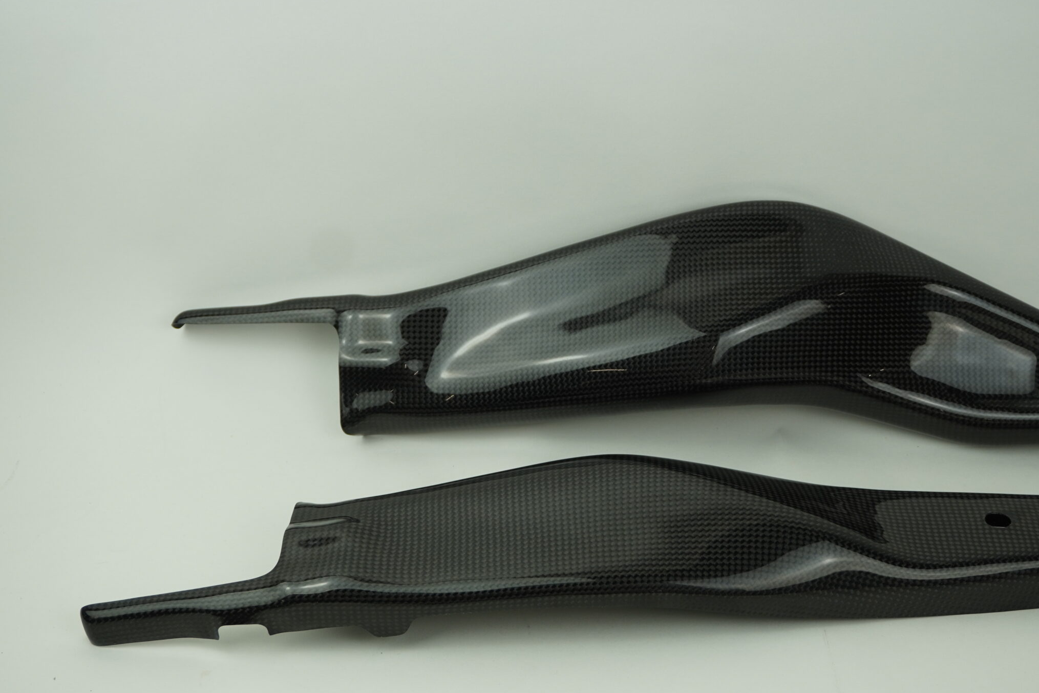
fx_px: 1530
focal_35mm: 53
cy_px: 386
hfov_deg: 37.4
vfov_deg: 25.5
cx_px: 614
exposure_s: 1/160
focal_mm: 28
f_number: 4.5
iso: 200
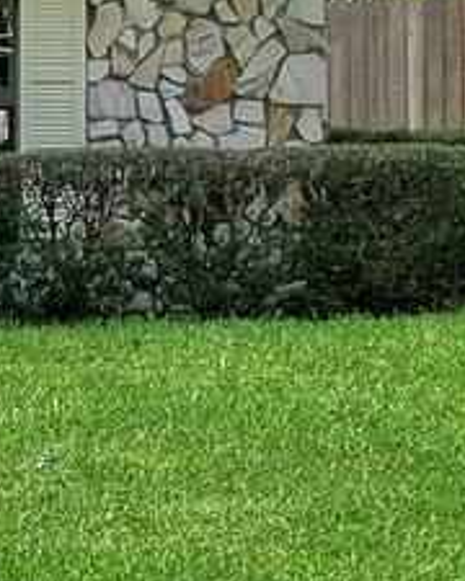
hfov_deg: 9.2
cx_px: -992
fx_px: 2202
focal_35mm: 128
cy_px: 167
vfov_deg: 15.0
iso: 250
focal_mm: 10
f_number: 8
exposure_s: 1/450
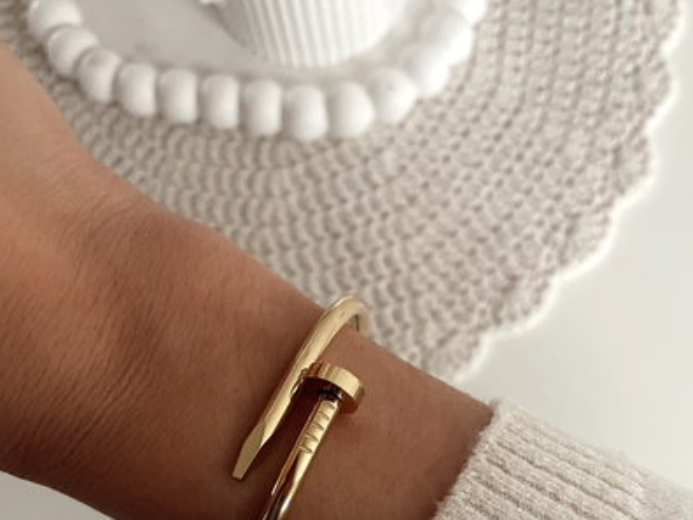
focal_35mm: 35
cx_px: 346
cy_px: 444
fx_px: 701
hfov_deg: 52.6
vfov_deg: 38.5
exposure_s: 1/60
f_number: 1.6
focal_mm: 4.2
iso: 500
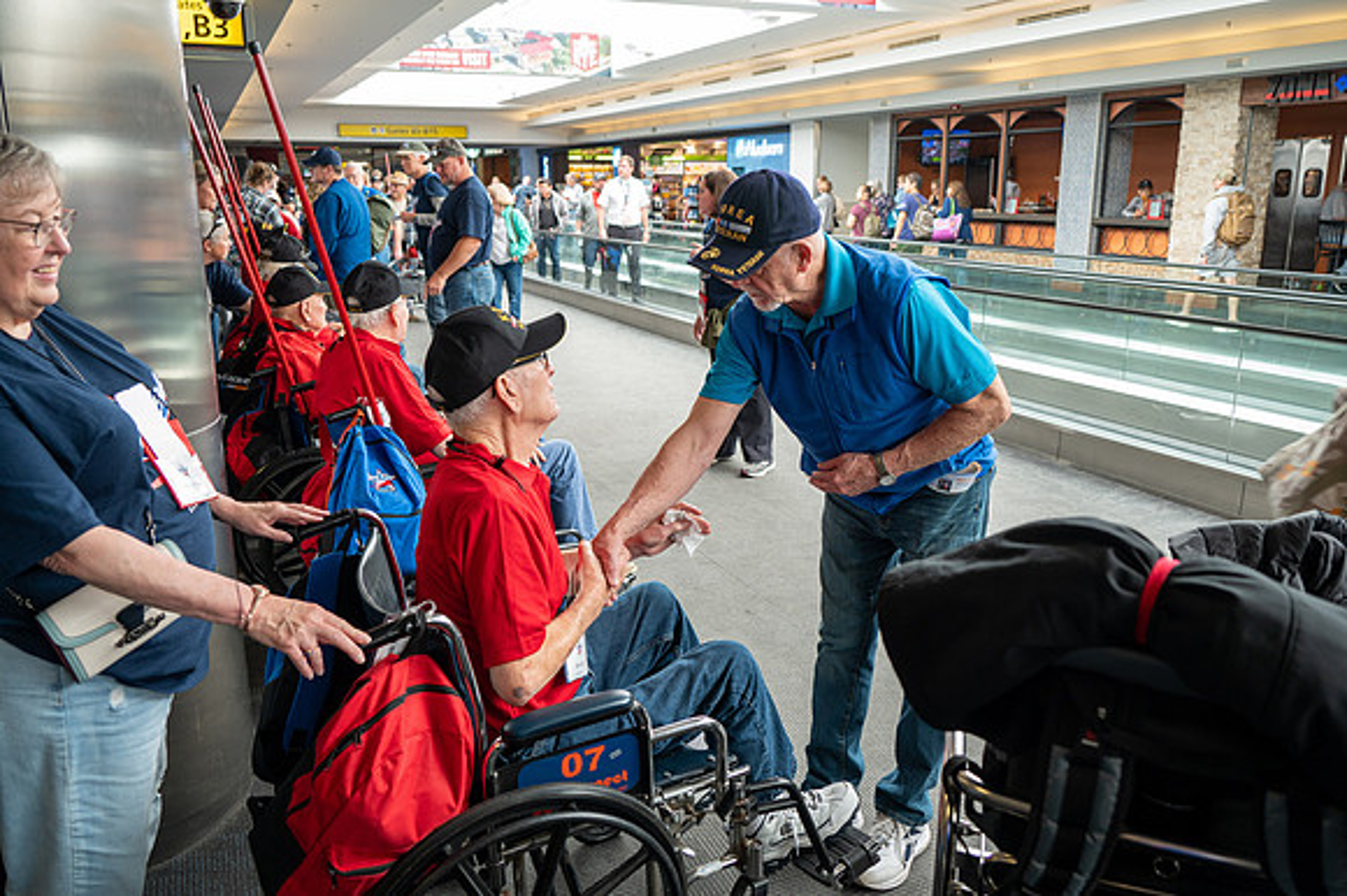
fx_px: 1084
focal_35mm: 29
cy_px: 448
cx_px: 674
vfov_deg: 44.9
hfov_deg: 63.7
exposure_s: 1/80
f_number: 4.5
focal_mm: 29
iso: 720
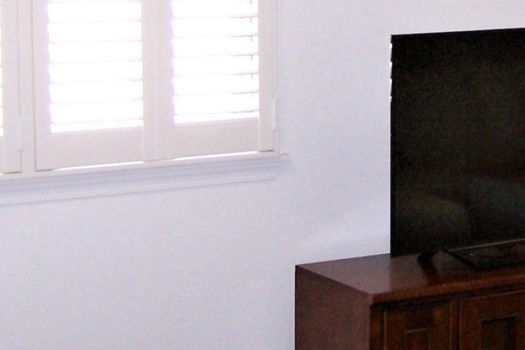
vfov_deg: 12.5
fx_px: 1590
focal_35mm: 109
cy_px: 25
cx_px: 456
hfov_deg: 18.5
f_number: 2.8
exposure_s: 1/60
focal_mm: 6.3
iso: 140
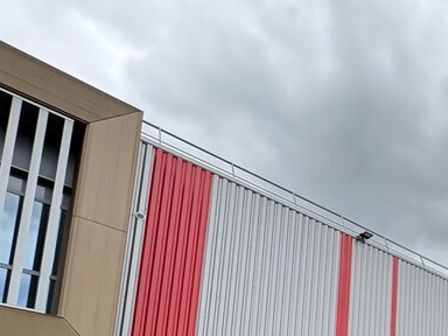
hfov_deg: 38.3
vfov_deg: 32.6
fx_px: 453
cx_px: 544
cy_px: 415
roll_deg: +1.0
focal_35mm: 35
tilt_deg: +8.0
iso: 64
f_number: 2.2
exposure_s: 1/578
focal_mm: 2.22
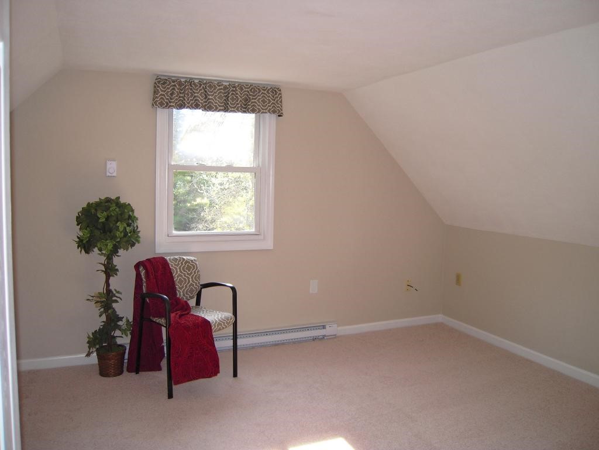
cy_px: 225
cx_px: 300
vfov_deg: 49.7
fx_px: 485
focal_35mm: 28
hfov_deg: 63.4
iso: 100
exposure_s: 1/125
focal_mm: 5
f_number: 2.7
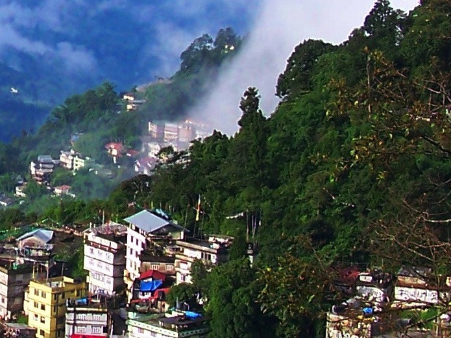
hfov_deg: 12.3
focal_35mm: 158
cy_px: 52
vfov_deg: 9.4
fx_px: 2058
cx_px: -49
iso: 64
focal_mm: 6.3
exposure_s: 1/250
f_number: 4
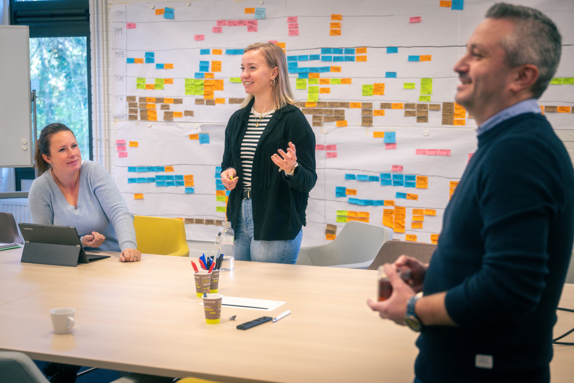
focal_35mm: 57
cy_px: 192
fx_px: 909
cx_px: 287
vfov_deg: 23.8
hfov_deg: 35.1
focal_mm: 57
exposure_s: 1/160
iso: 720
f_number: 3.5
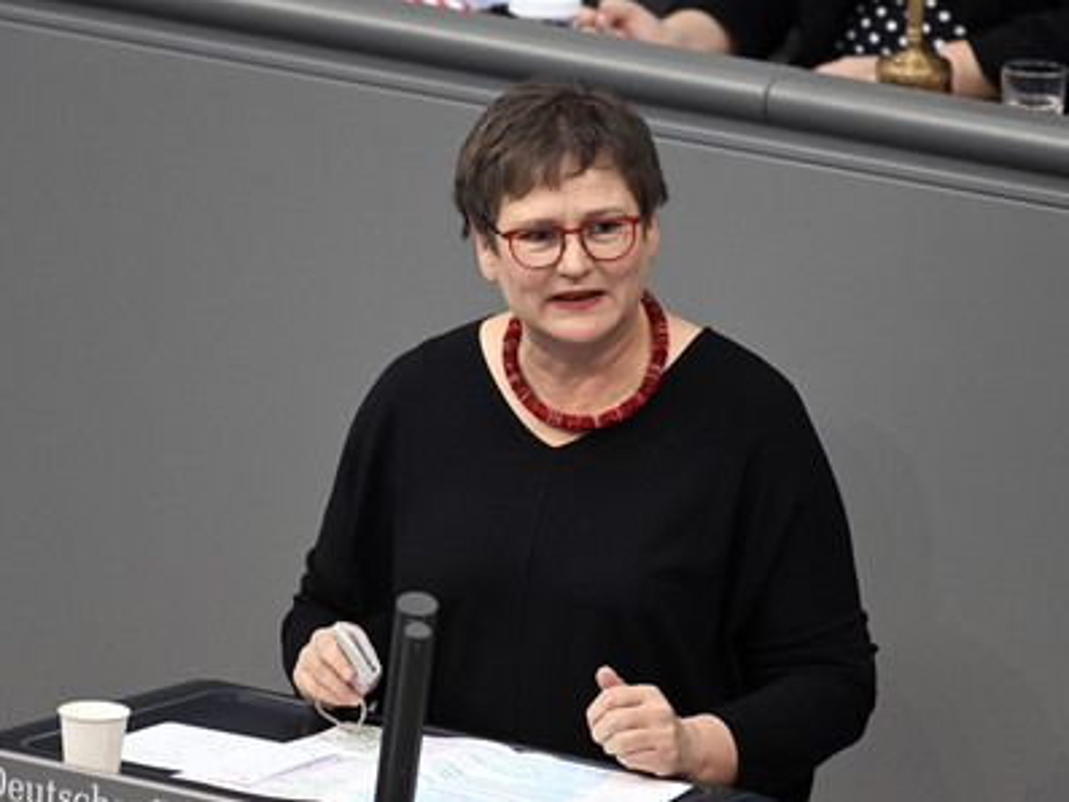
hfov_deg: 3.8
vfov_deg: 2.8
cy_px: 401
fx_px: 16187
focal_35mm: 524
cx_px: 556
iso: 8000
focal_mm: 480
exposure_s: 1/320
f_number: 5.6
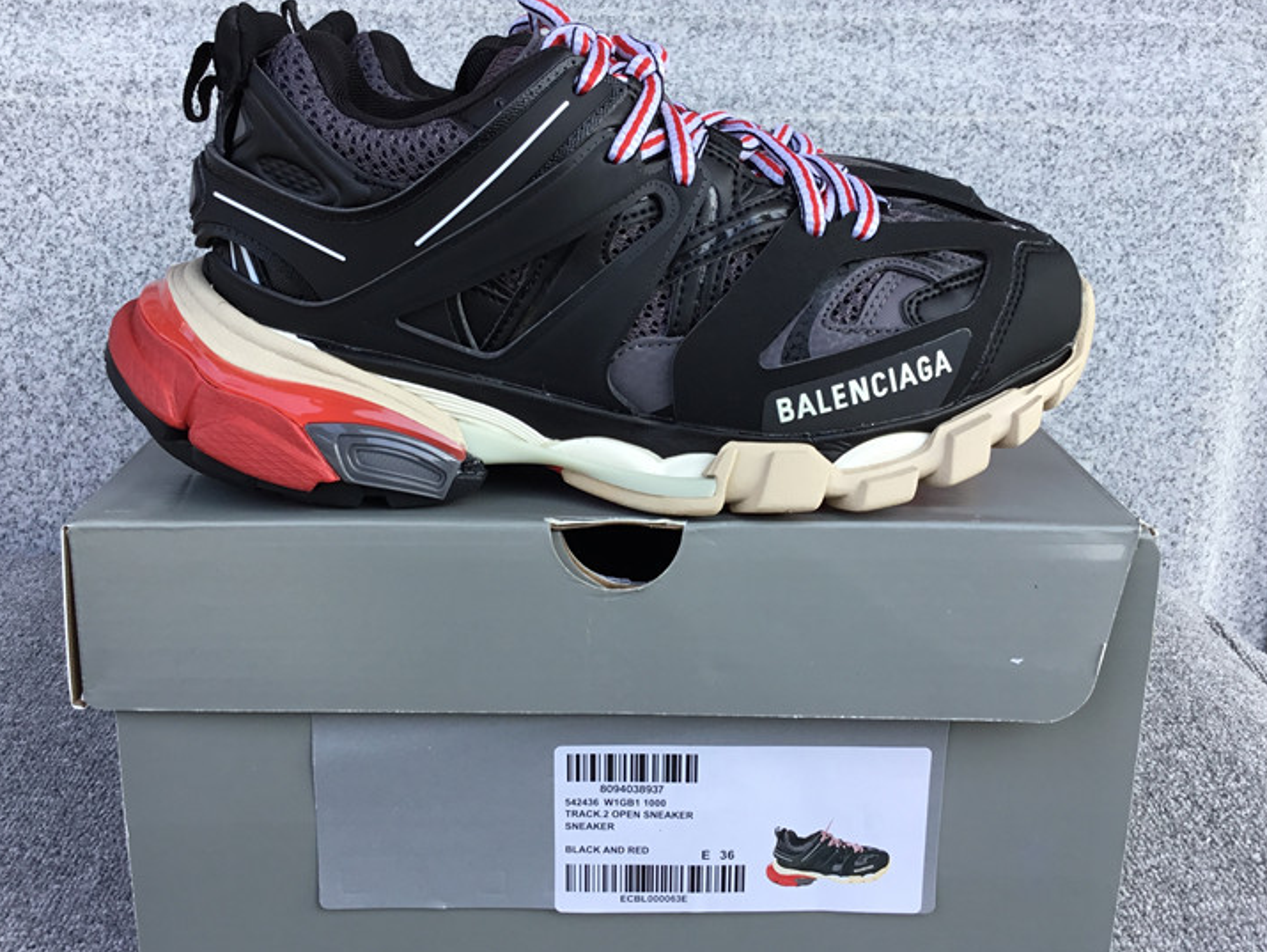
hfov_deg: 47.8
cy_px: 437
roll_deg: -0.4
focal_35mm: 39
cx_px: 602
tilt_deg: -17.1
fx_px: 1428
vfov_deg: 36.8
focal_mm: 3.3
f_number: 2.4
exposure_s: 1/144
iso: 25
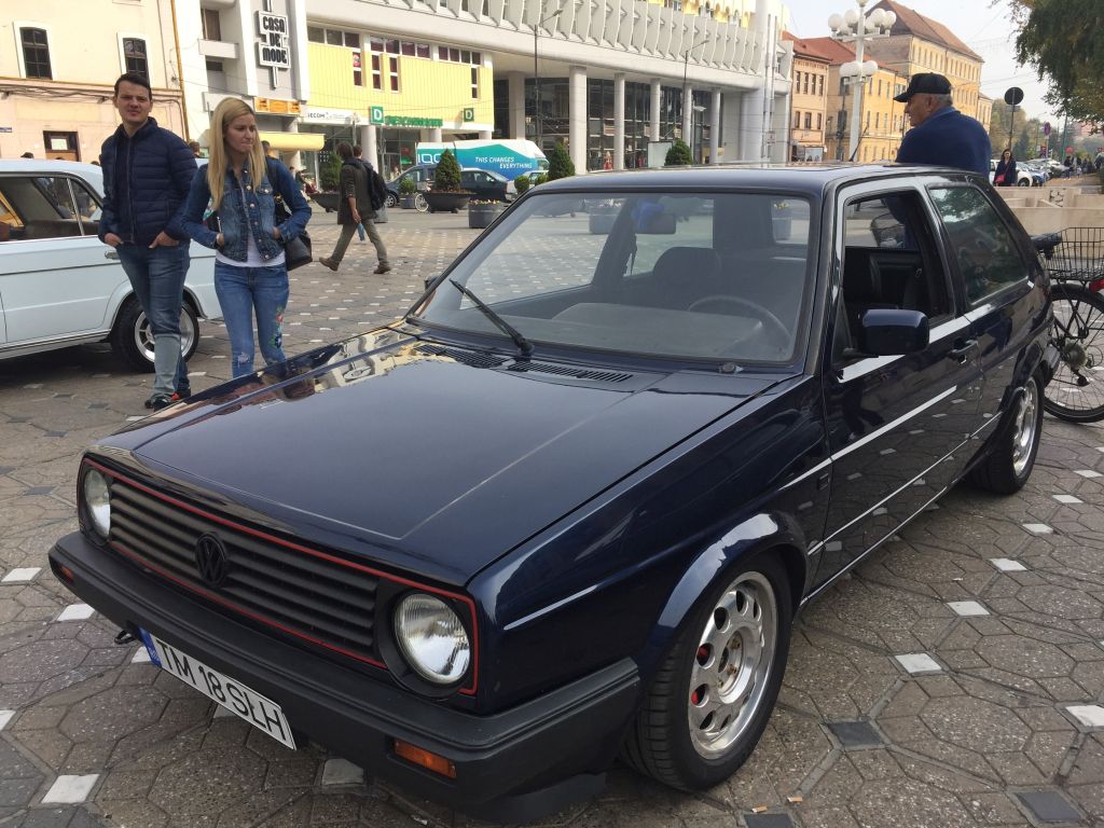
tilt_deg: -13.8
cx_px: 552
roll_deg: -0.6
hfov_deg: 61.7
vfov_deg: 48.2
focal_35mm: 29
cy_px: 414
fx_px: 925
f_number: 2.2
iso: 32
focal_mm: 4.15
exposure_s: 1/1014
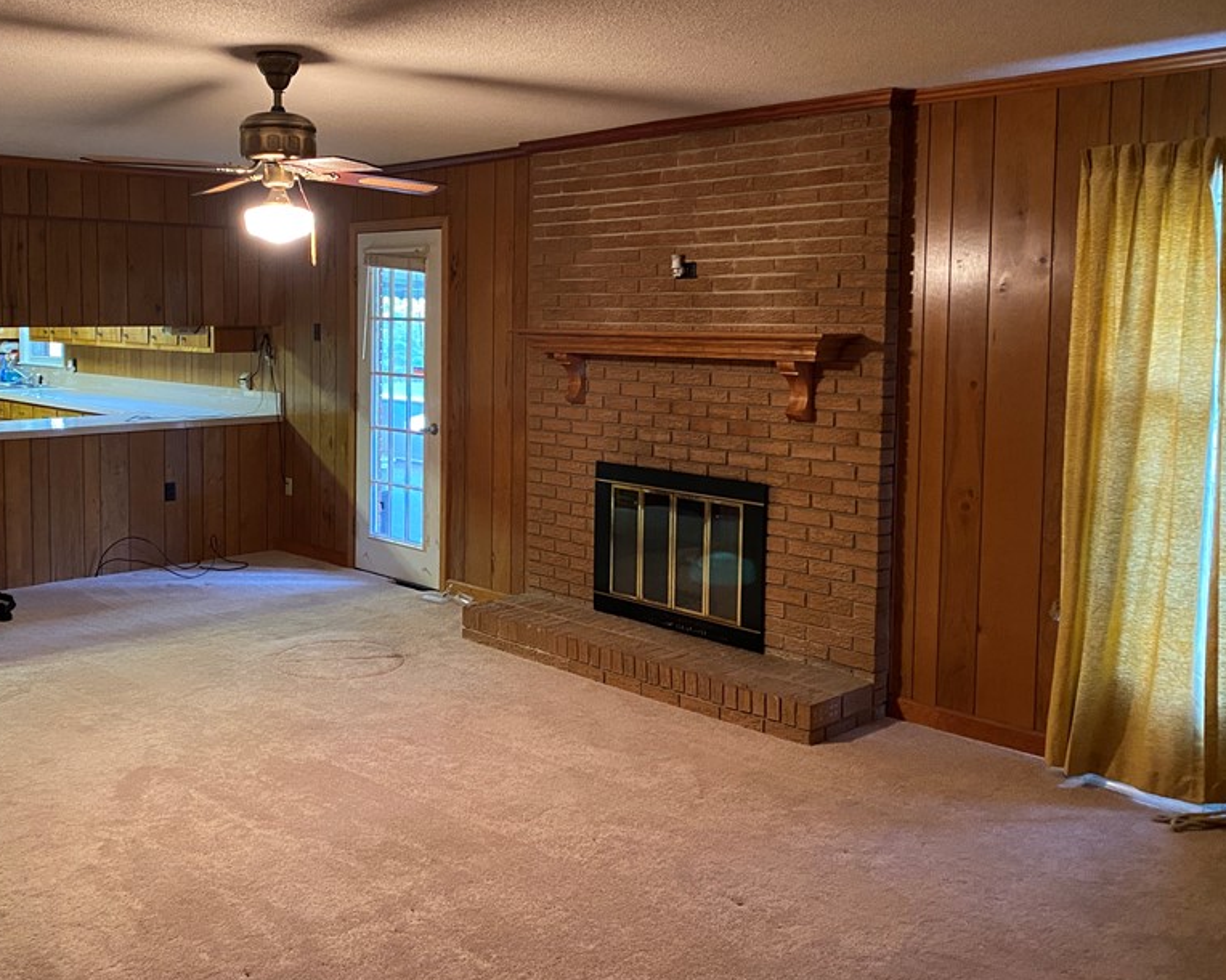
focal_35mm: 34
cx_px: 491
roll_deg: -0.6
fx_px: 1234
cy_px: 383
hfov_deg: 52.5
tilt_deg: -3.5
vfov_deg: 43.1
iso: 500
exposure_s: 1/30
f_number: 1.8
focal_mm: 4.25
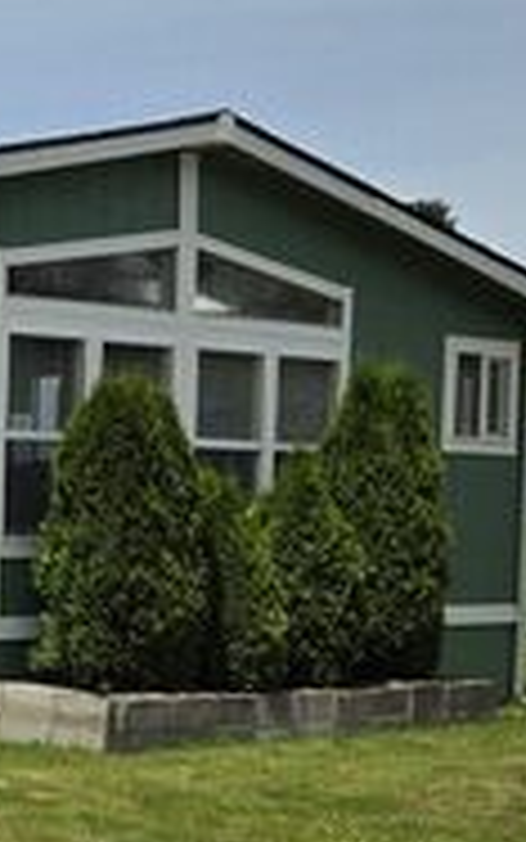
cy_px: 511
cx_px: -387
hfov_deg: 13.6
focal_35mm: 87
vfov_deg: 23.8
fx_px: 1994
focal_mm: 5.4
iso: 25
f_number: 1.8
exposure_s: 1/3967
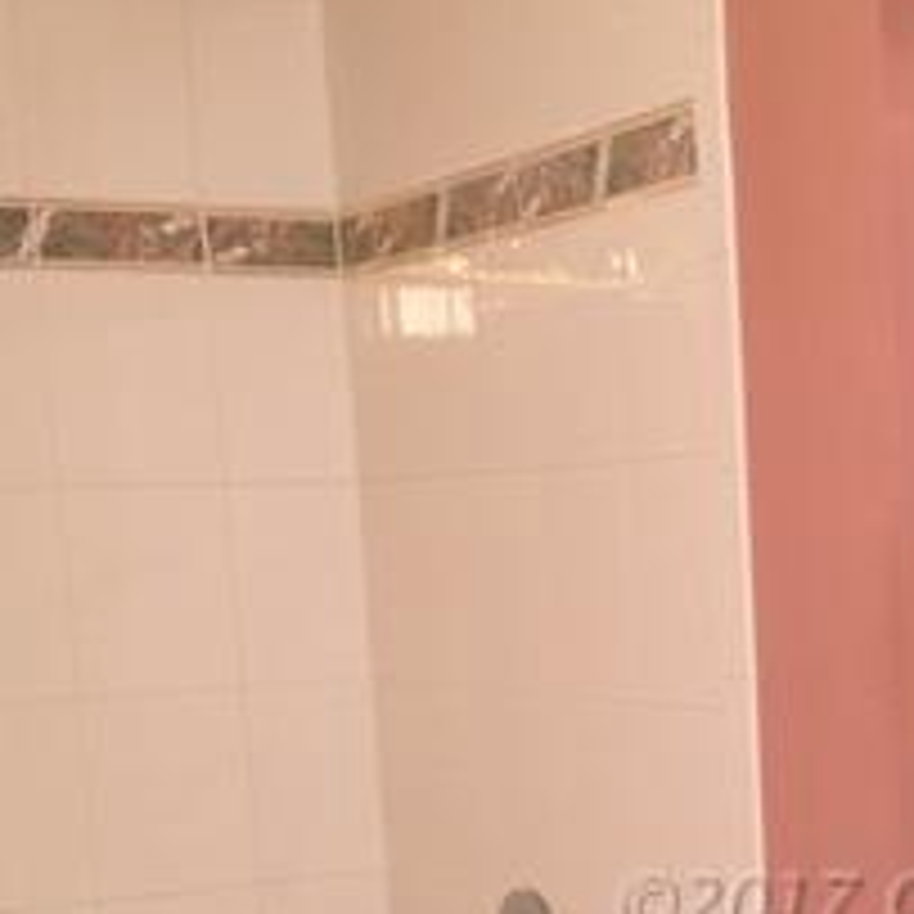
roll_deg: +2.5
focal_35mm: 81
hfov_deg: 20.7
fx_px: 2420
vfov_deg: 20.7
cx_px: 900
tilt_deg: -7.9
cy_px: 896
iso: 160
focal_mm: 4.15
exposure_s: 1/30
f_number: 2.2
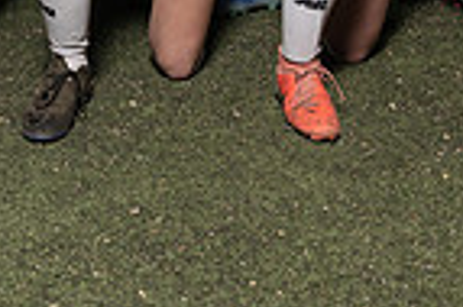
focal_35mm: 105
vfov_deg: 11.9
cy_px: -270
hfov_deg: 19.3
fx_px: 1349
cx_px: 106
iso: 320
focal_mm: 24
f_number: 8
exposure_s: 1/80
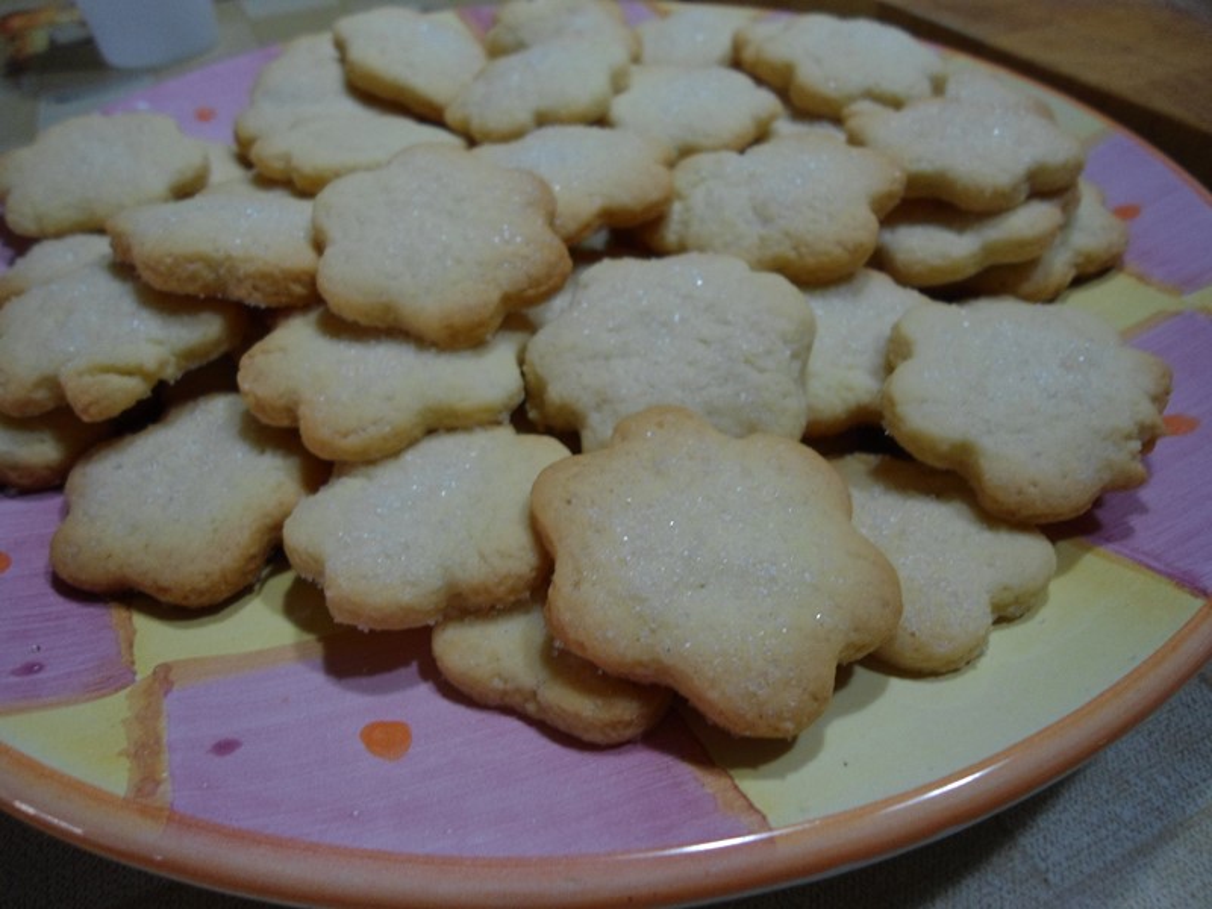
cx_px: 606
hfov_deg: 67.3
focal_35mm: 26
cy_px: 454
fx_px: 910
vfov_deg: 53.1
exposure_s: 1/30
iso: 100
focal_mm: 4.7
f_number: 2.8
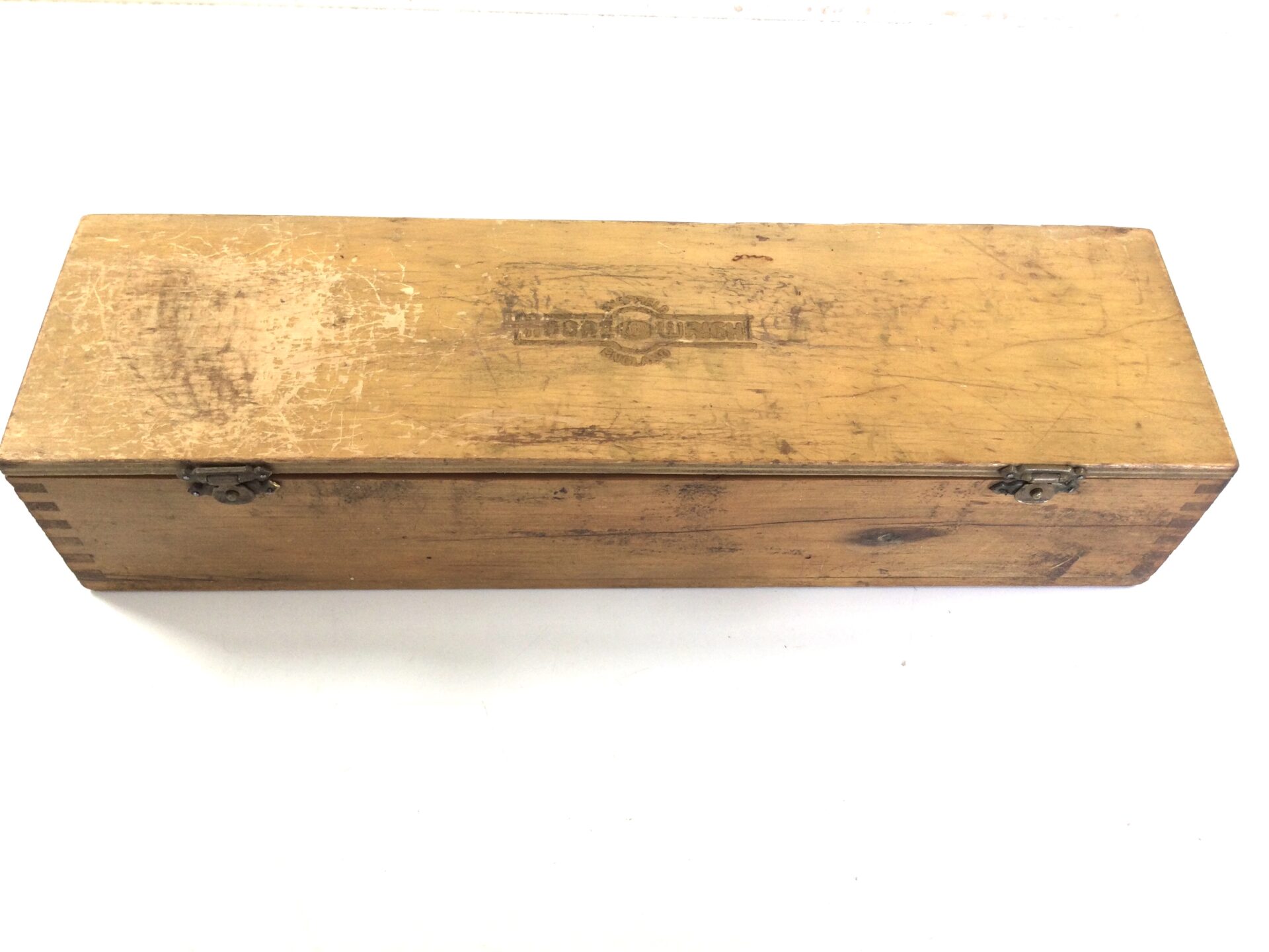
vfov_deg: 45.4
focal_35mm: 31
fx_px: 1136
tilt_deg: -55.5
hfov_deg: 58.4
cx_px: 634
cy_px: 476
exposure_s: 1/100
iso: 32
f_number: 2.4
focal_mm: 3.3
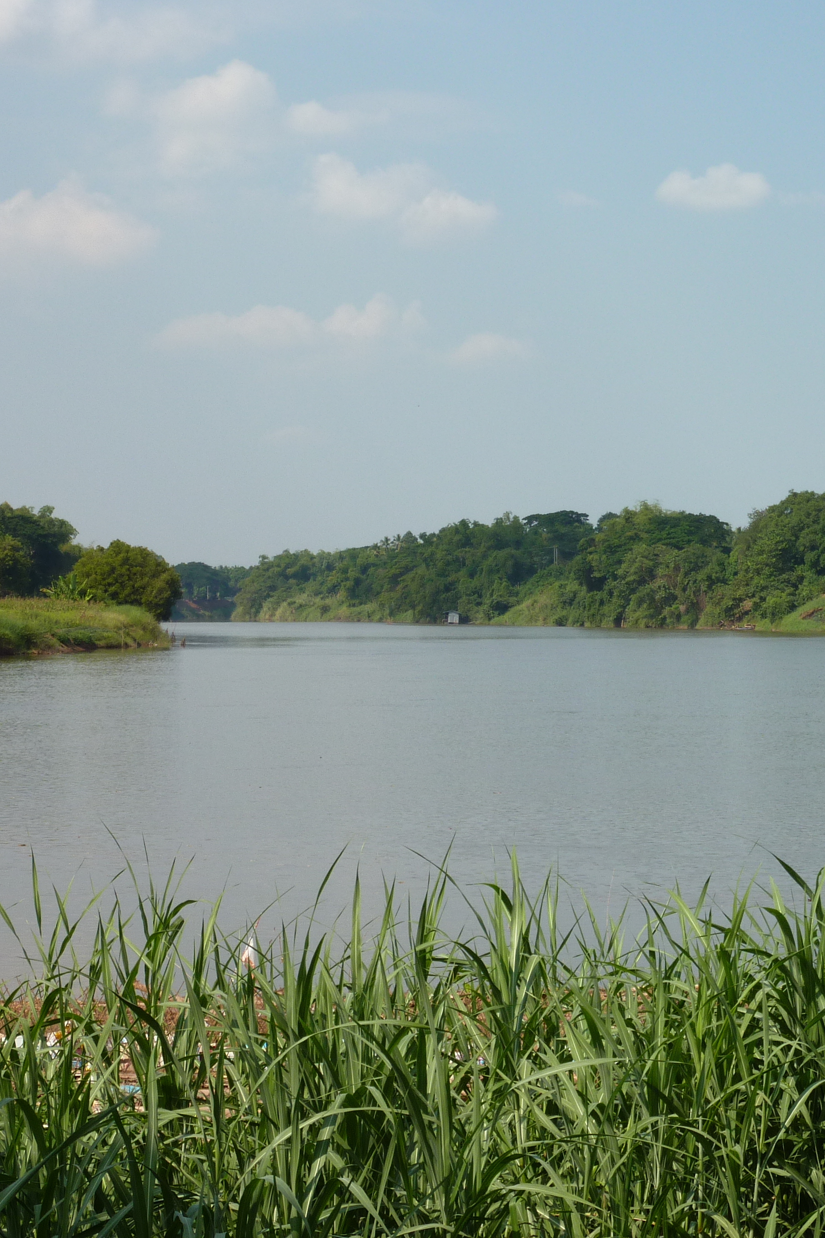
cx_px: 584
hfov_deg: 14.7
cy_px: 619
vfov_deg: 21.9
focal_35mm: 93
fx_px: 3197
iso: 80
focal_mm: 11
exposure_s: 1/500
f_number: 5
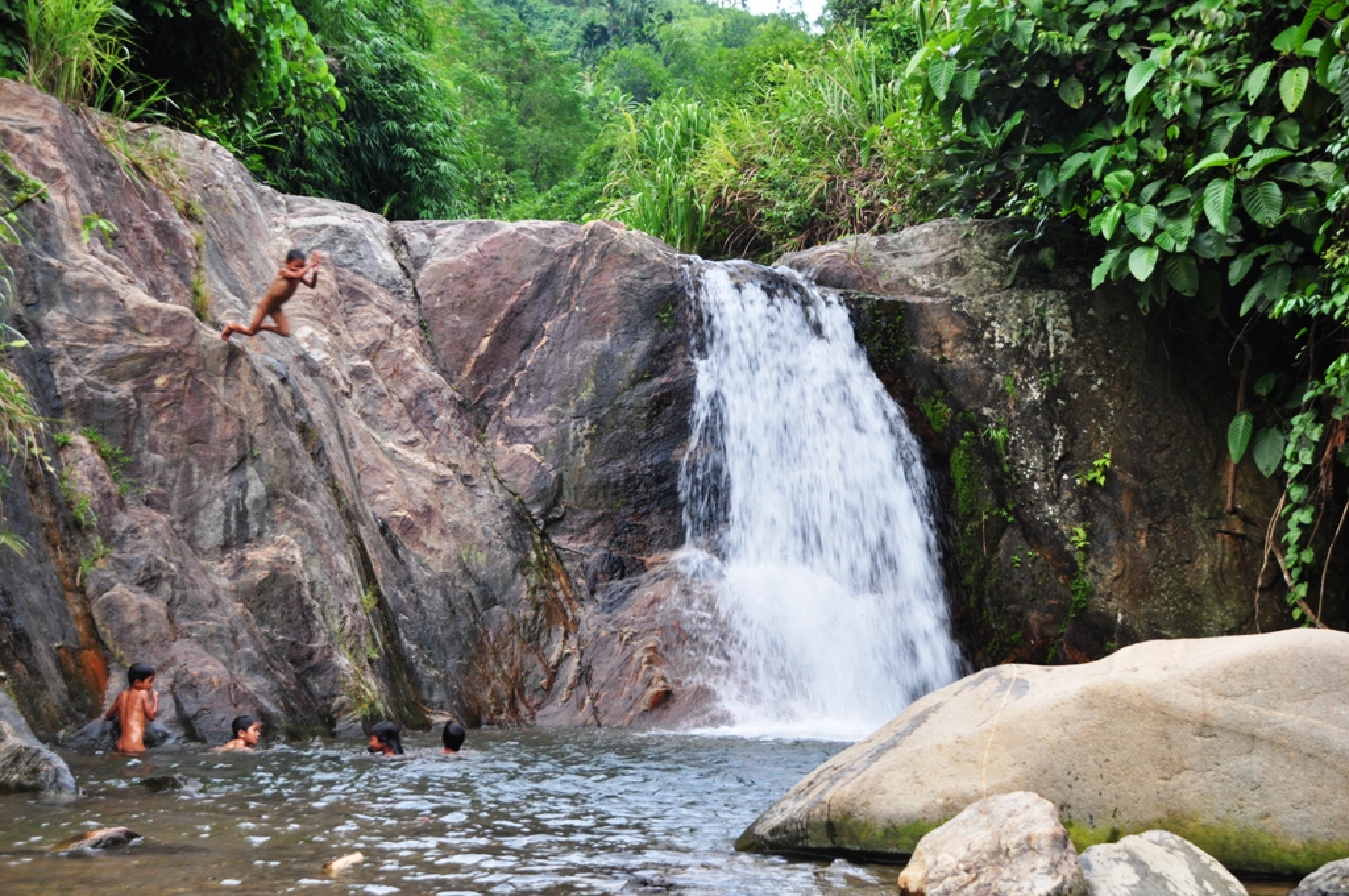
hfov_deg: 35.1
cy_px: 448
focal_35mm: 57
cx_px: 674
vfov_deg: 23.7
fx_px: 2133
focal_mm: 38
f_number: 4.5
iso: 200
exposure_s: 1/50
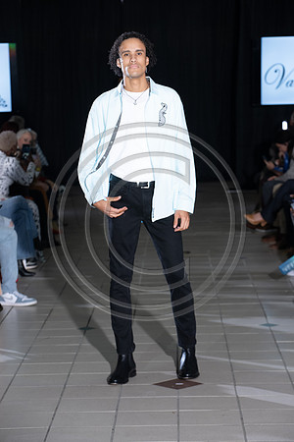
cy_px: 221
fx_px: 1372
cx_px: 147
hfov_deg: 12.2
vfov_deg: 18.3
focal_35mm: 112
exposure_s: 1/160
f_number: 6.3
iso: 1250
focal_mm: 112
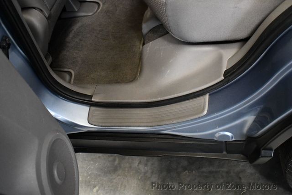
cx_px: 146
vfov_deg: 36.9
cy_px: 98
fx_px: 292
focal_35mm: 36
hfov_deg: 53.1
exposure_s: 1/100
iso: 3200
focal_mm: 18
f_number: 3.5
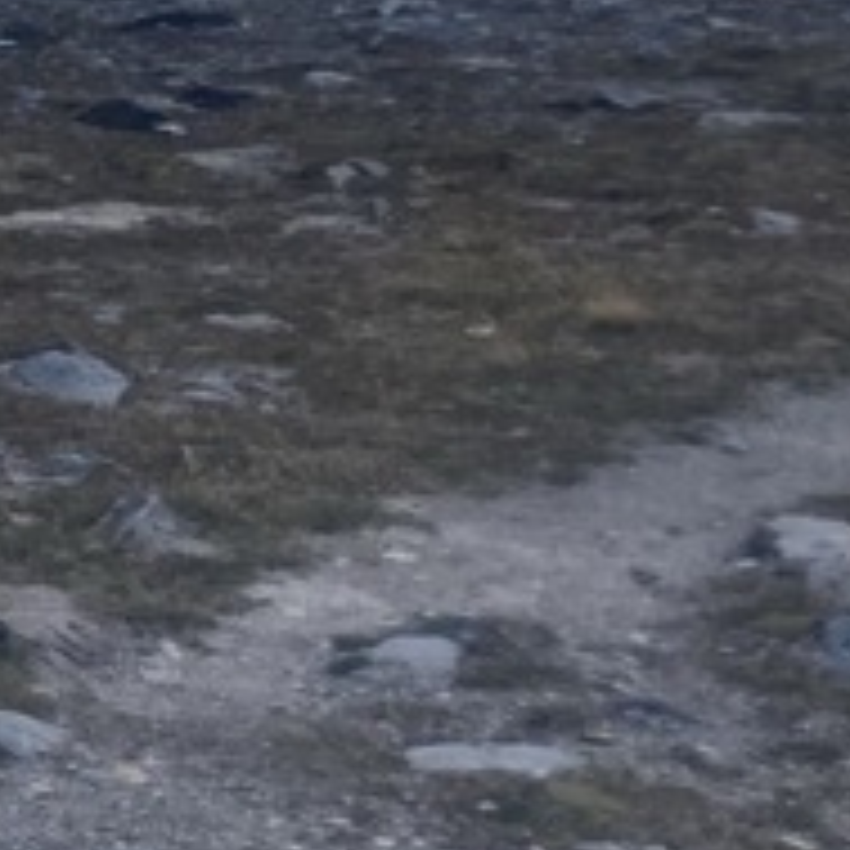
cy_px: -414
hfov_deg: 11.8
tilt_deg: +1.0
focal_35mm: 134
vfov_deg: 12.4
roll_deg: +0.6
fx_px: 3723
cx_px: -774
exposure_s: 1/2088
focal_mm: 3.99
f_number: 1.8
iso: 20
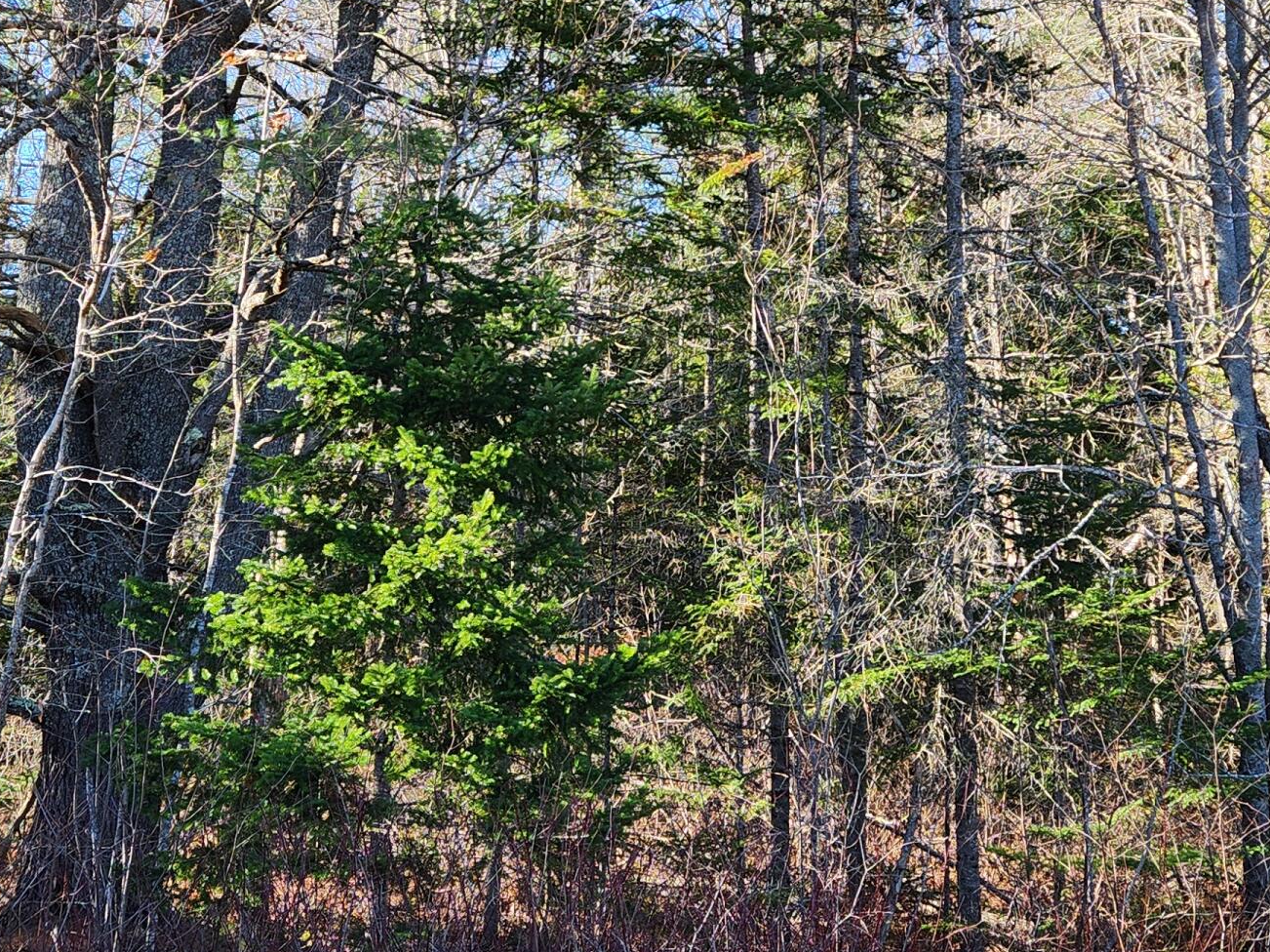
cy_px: 184
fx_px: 1944
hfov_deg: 36.2
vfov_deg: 27.0
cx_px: 684
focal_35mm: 53
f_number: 1.8
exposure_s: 1/303
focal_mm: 5.4
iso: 20
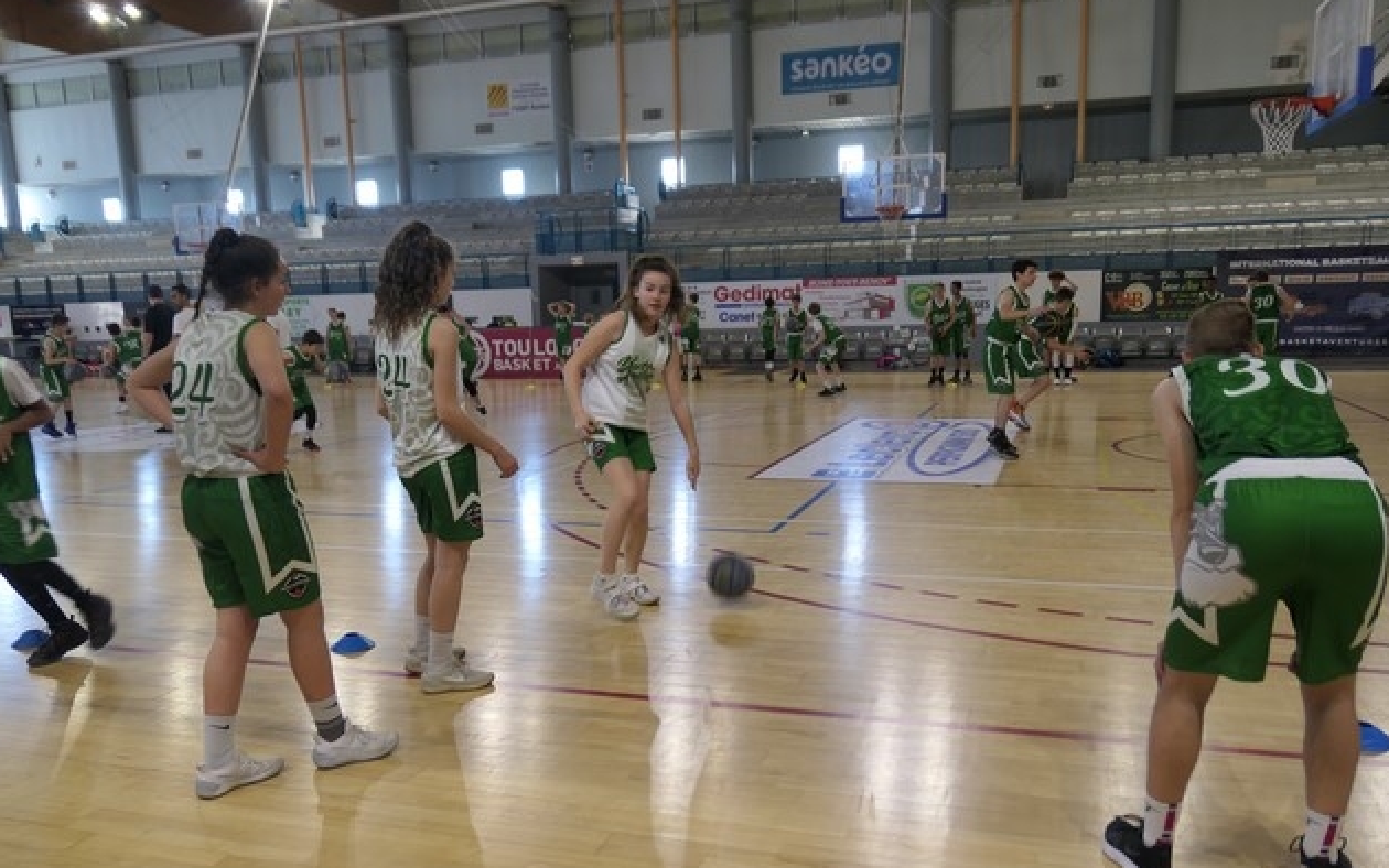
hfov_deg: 66.5
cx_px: 699
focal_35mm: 28
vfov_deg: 44.4
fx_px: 1060
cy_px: 513
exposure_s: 1/125
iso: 125
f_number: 1.6
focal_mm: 8.8
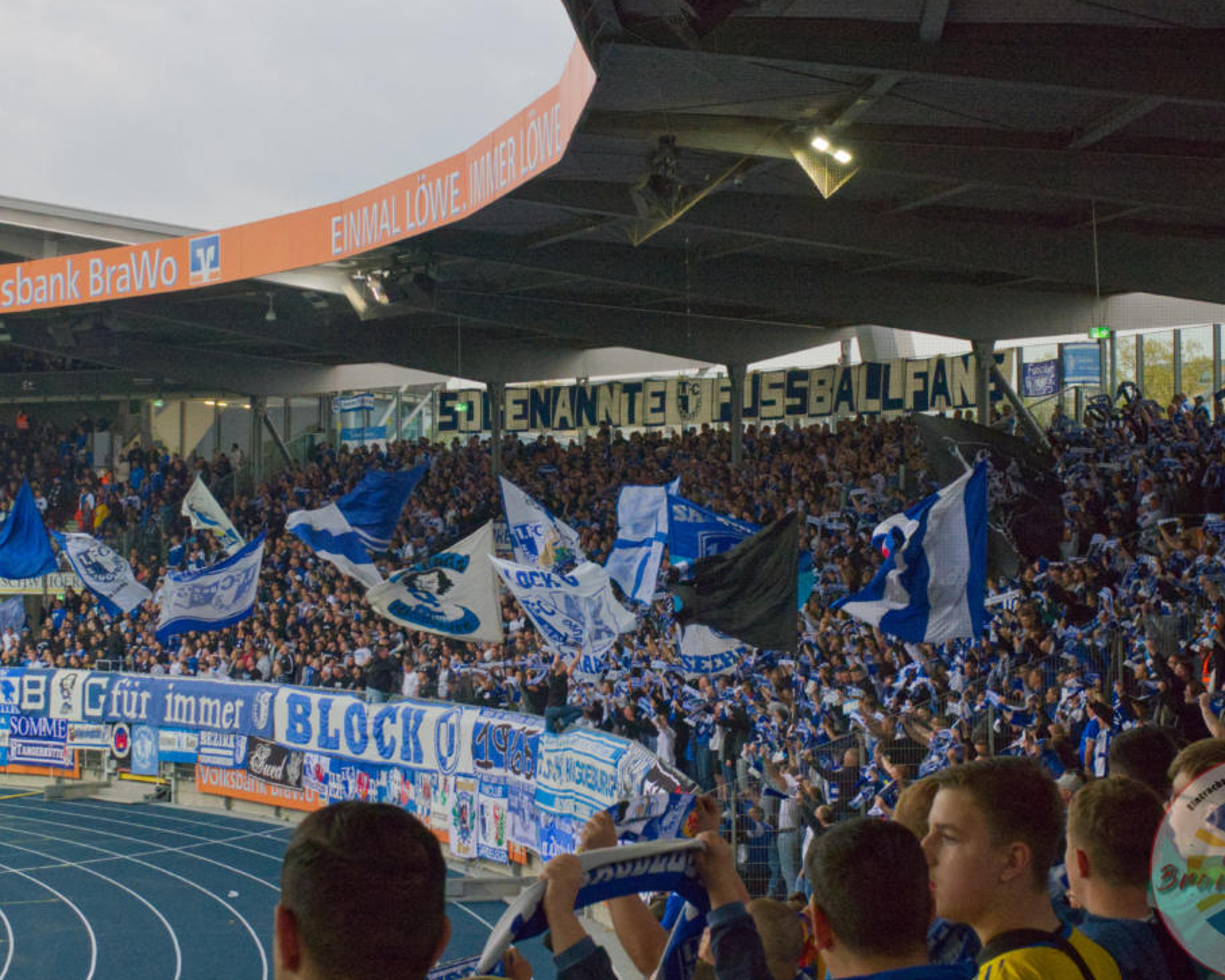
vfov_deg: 21.3
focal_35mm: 72
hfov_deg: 26.4
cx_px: 592
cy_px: 459
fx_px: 2610
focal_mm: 21.3
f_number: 5.6
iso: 800
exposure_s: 1/320
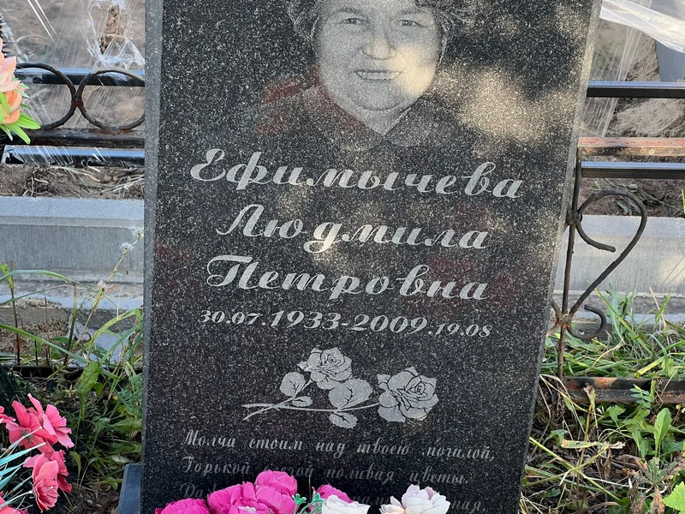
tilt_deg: -30.6
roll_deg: -1.1
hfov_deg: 25.3
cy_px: 257
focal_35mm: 77
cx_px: 342
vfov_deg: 19.1
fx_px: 1524
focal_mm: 9
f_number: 2.8
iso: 50
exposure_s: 1/99
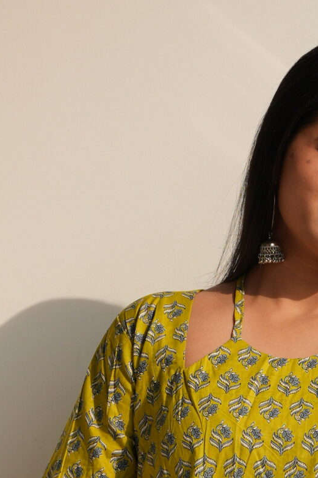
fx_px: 3972
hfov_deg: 4.6
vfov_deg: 6.9
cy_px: 420
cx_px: 255
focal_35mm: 300
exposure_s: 1/1000
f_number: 5
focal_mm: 61
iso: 125
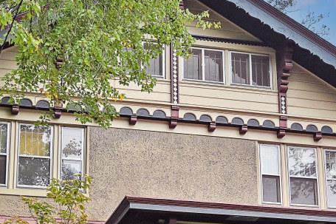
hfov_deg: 20.6
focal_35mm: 99
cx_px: 187
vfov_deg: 13.7
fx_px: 924
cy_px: 186
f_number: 5.6
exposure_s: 1/250
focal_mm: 30
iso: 200
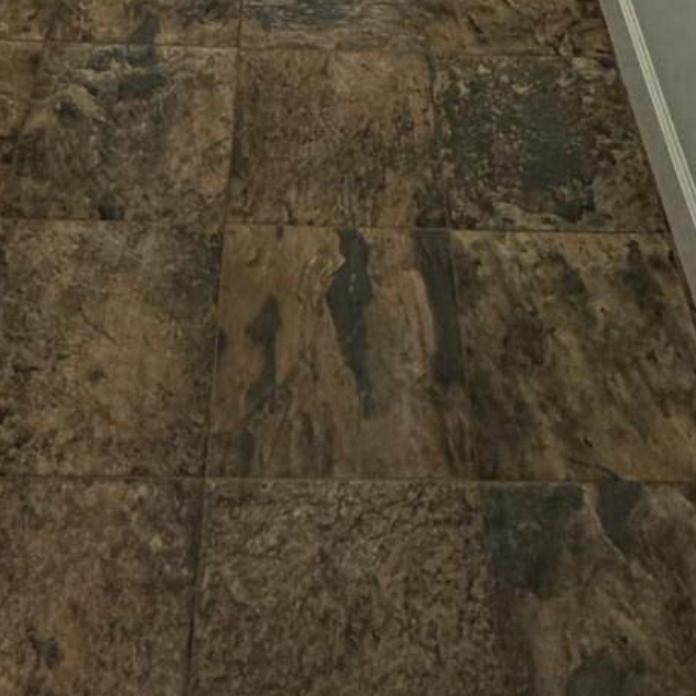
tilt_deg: -11.6
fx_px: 1228
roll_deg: -4.8
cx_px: 368
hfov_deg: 31.6
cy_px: -684
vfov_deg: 19.2
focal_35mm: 54
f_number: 2.2
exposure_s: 1/60
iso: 160
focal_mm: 2.22
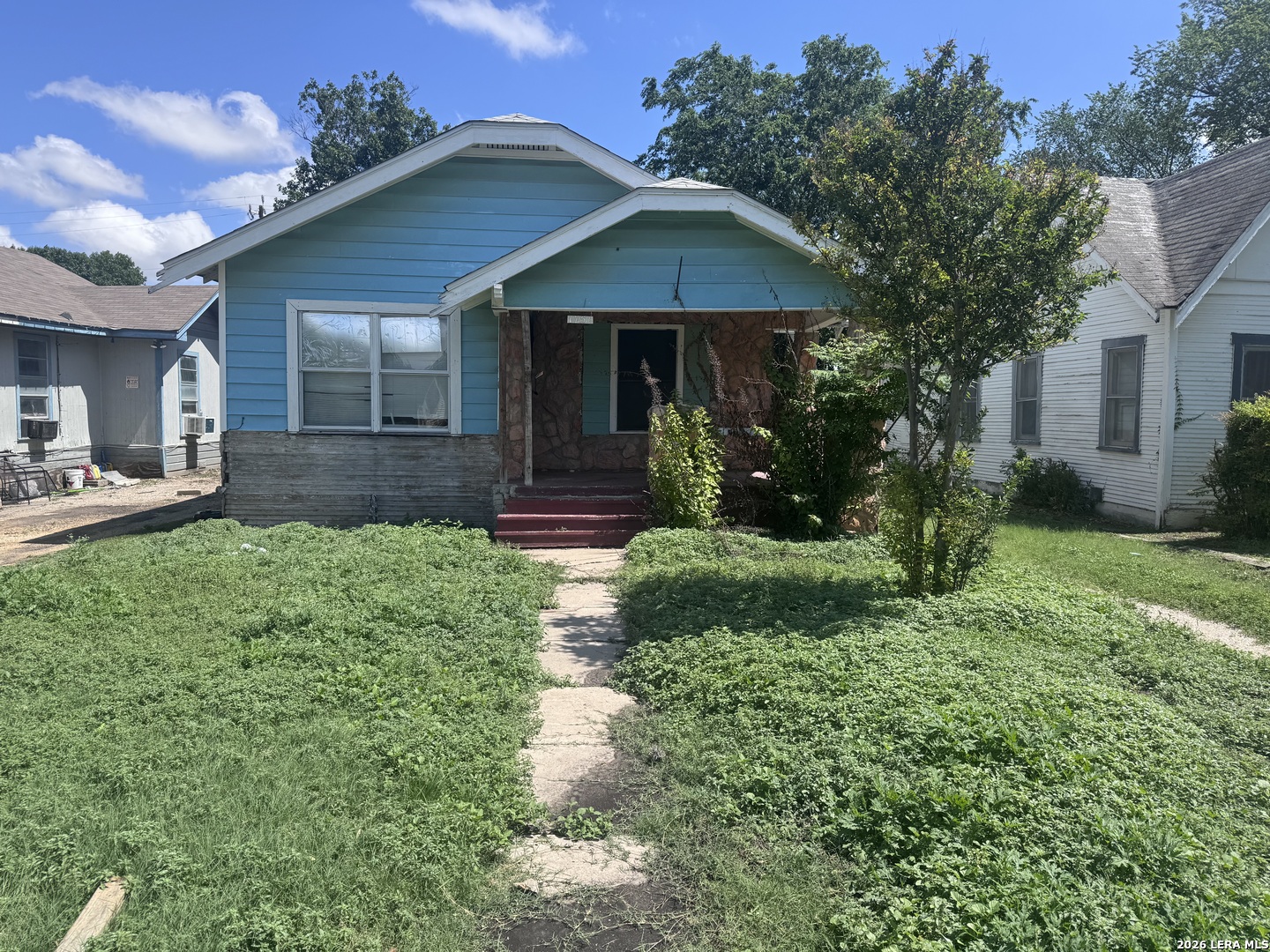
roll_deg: -0.8
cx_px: 635
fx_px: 881
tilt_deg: -3.3
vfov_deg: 56.8
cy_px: 476
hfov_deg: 71.6
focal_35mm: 24
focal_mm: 6.76
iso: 80
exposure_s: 1/3413
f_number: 1.78
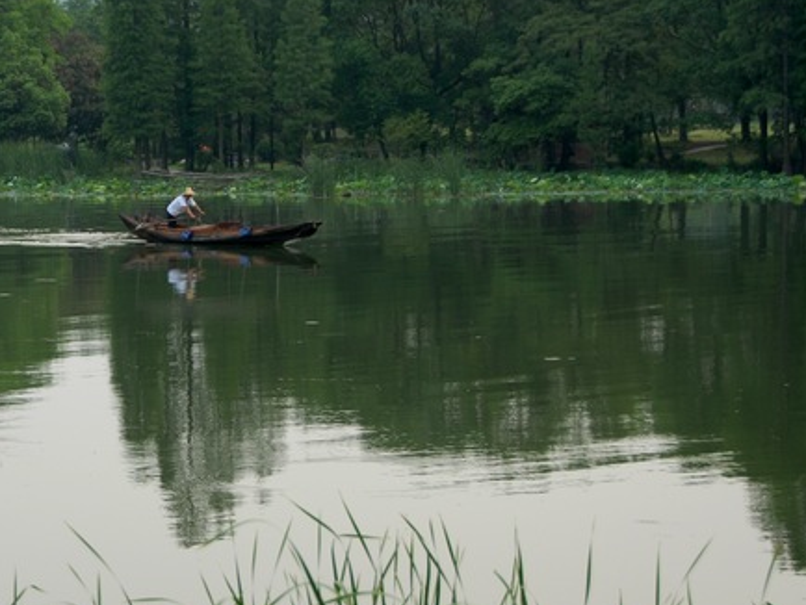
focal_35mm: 133
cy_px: 299
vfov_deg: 11.2
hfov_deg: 14.7
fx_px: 3098
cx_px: 134
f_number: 4.8
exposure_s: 1/80
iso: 100
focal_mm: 50
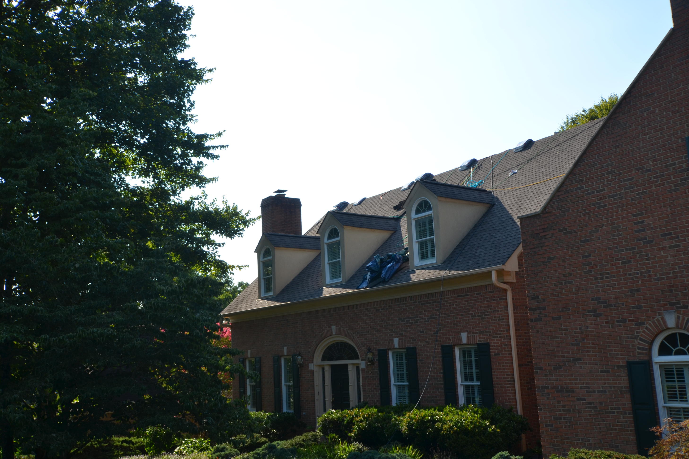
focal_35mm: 37
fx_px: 708
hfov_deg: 51.9
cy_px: 225
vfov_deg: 35.9
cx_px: 336
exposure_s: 1/250
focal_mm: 24
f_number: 8
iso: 200
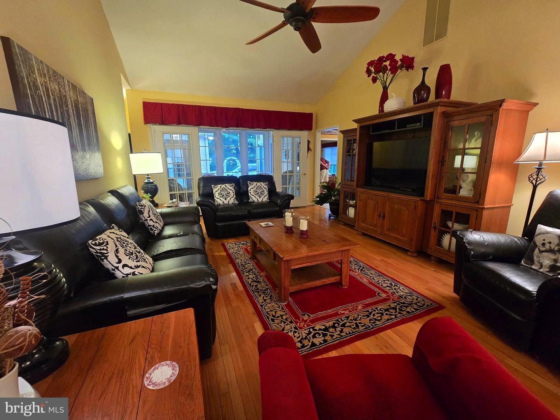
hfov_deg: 106.2
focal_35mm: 13
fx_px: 210
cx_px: 280
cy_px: 210
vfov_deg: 89.9
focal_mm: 2.2
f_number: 2.2
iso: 500
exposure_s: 1/60
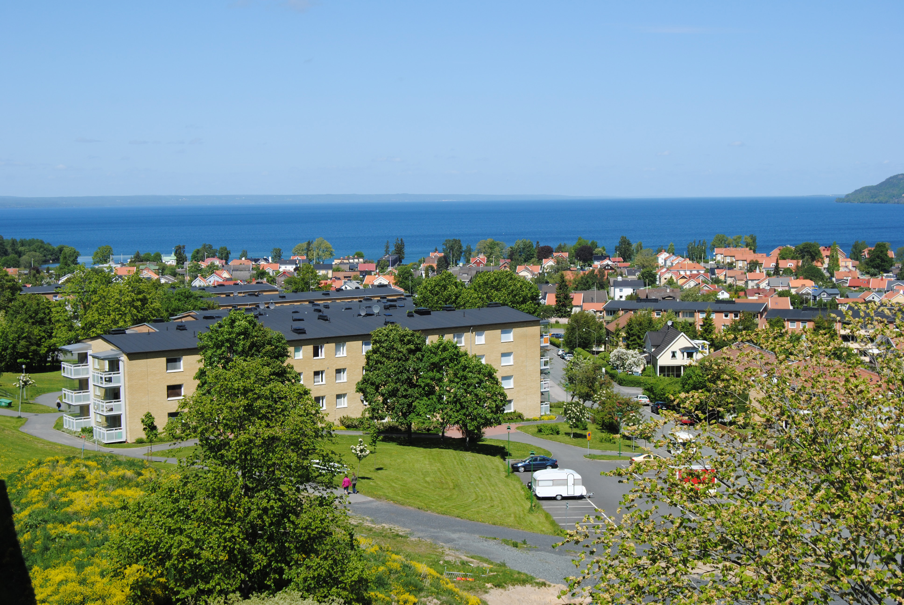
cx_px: 452
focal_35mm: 52
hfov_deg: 37.8
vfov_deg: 25.8
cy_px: 302
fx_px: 1320
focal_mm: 35
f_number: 8
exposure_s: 1/250
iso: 100
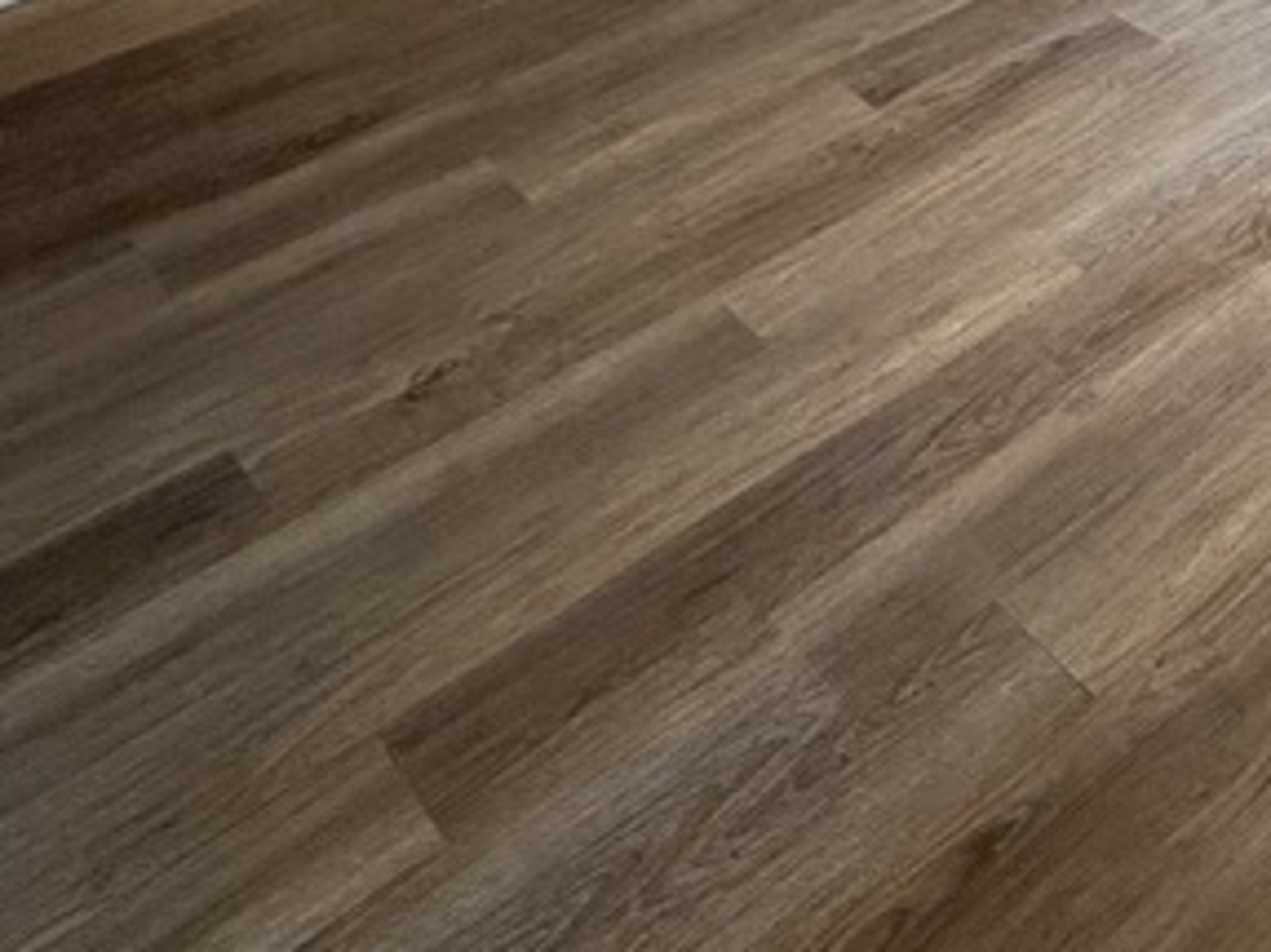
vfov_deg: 23.9
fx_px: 1835
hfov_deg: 34.3
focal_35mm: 50
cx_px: 1311
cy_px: -421
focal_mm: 2.22
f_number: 2.2
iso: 200
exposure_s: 1/99
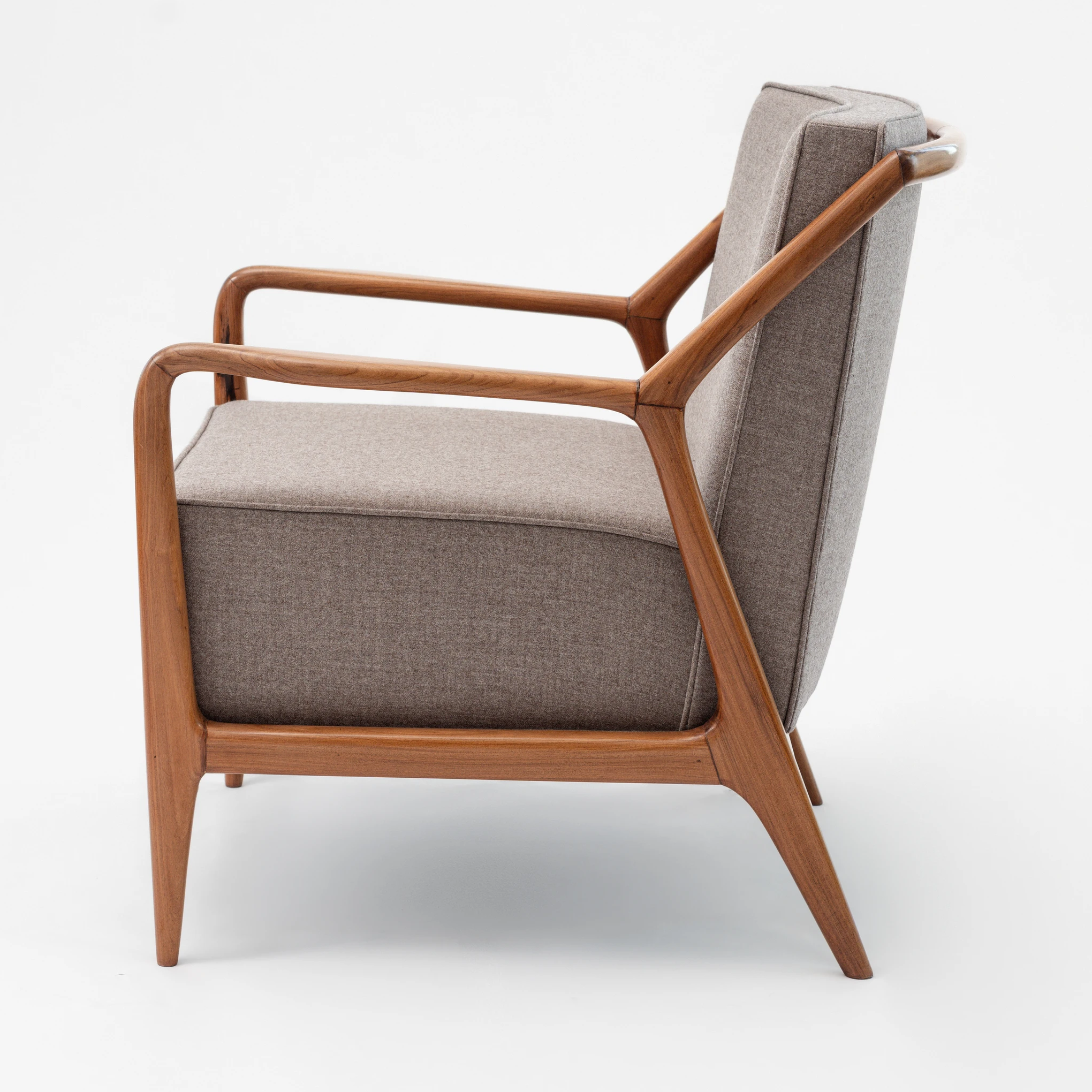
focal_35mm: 80
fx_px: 2855
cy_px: 502
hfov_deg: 21.6
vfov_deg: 21.6
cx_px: 518
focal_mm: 50
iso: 250
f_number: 8
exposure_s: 1/60
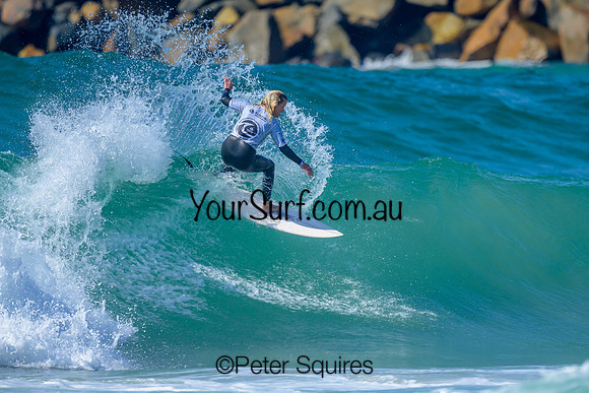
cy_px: 233
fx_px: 17185
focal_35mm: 1050
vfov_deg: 1.3
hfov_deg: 2.0
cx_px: 320
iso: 320
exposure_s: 1/2000
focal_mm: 800
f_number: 6.3
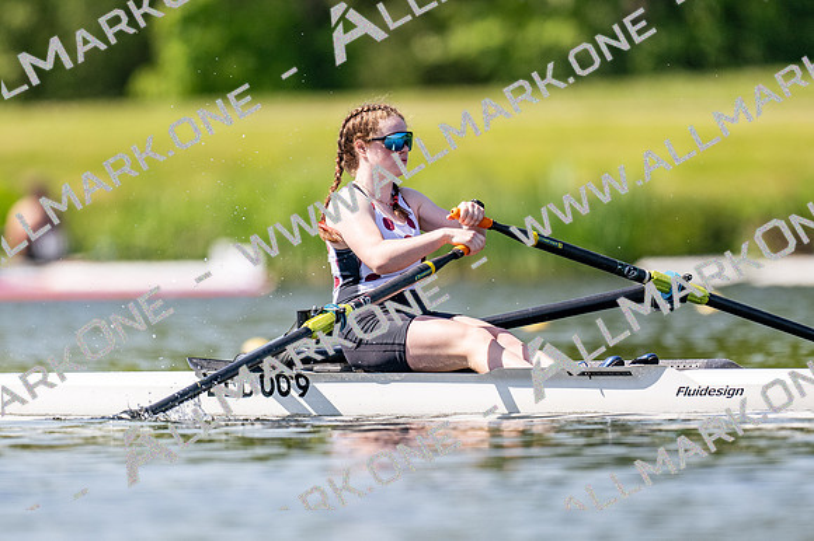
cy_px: 270
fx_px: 20338
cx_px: 407
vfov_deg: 1.5
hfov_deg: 2.3
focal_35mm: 900
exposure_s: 1/2500
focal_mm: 600
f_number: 4
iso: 320
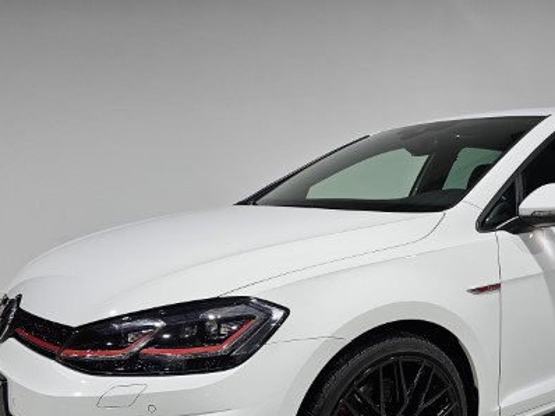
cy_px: 321
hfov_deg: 49.3
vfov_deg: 37.5
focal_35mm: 37
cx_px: 371
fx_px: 593
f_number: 1.7
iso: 100
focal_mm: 6.3
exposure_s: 1/180
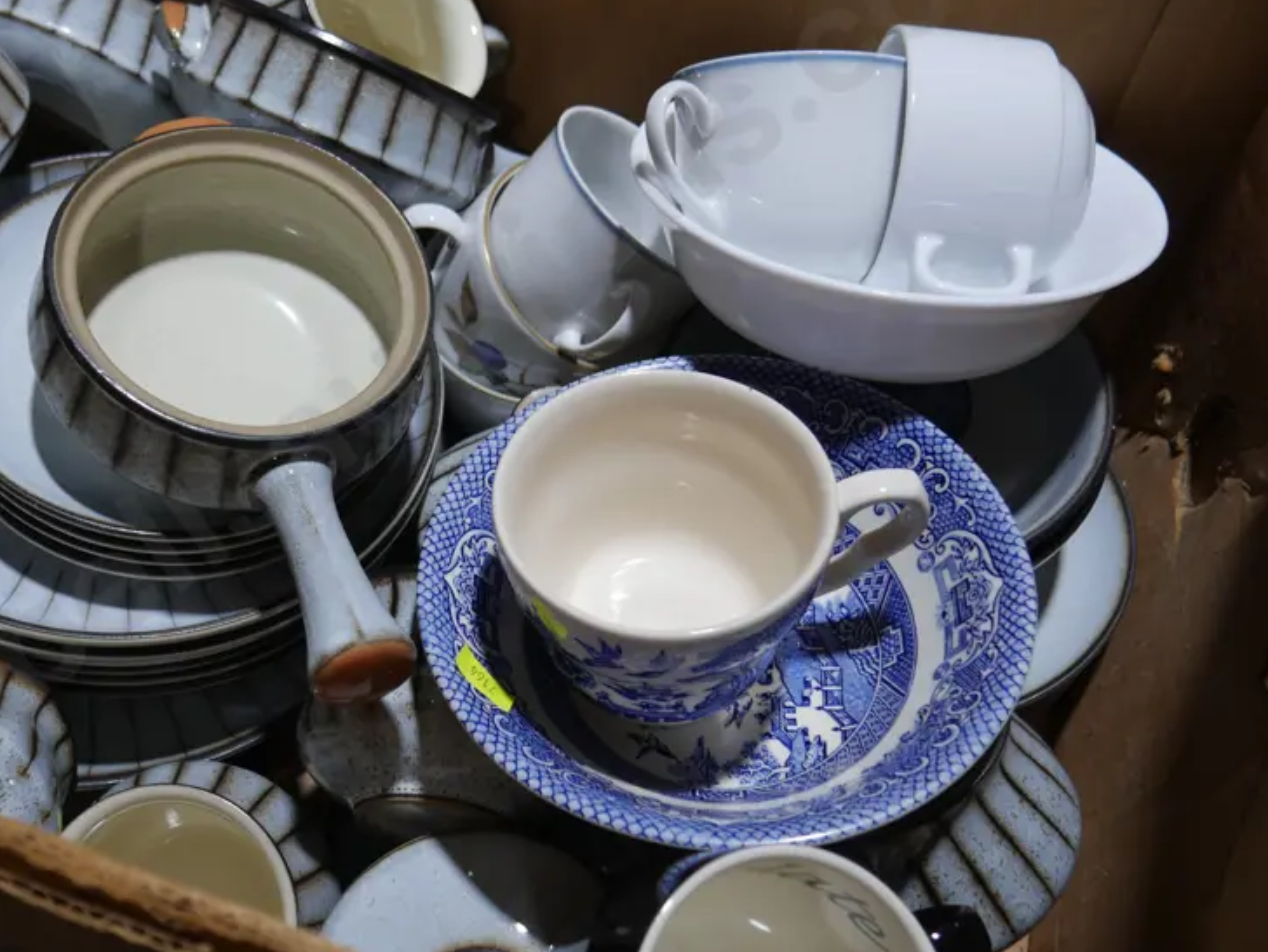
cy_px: 384
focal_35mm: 45
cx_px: 392
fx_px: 1649
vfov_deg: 32.1
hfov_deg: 41.3
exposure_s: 1/125
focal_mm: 16
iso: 200
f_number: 3.6
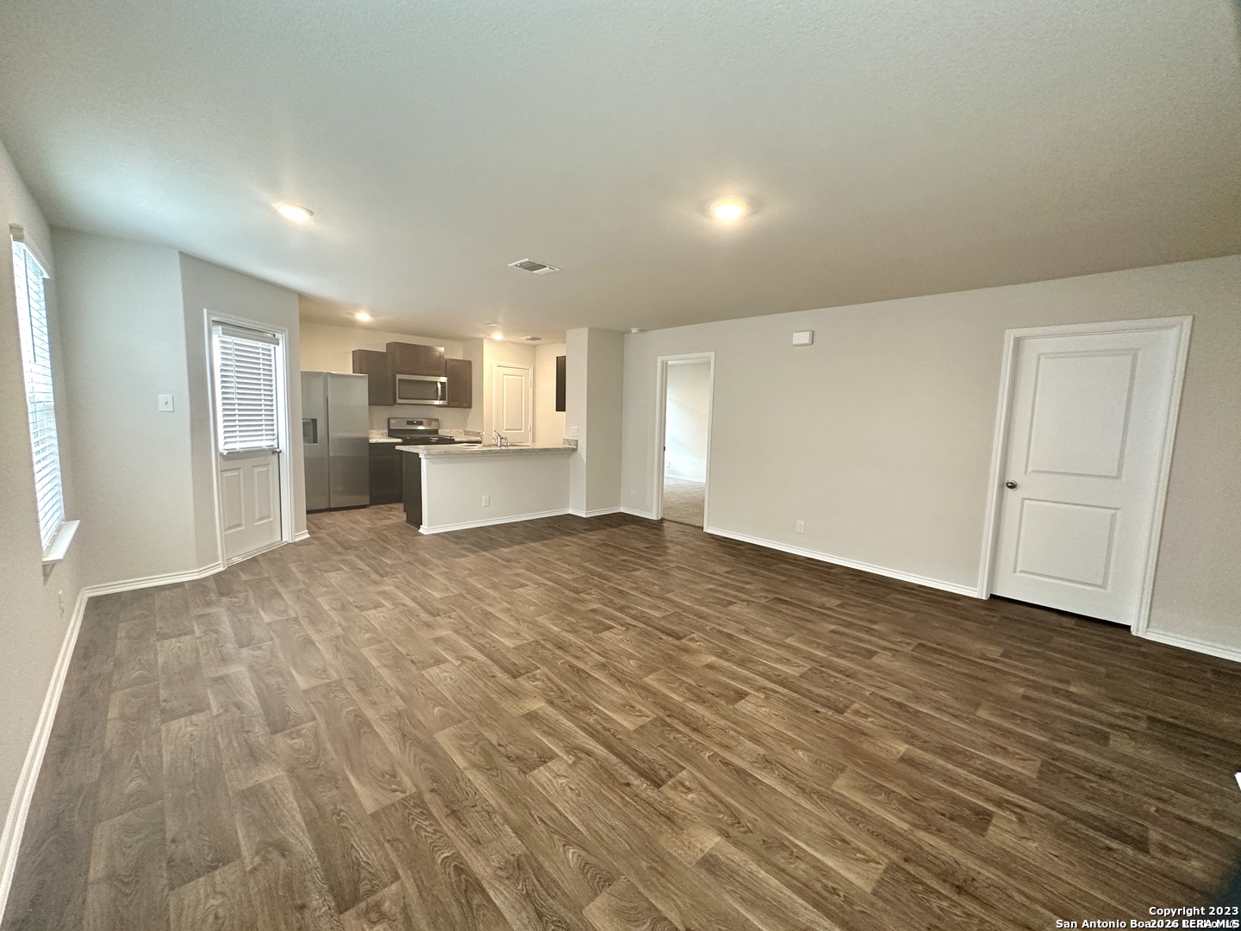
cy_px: 466
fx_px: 502
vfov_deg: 85.7
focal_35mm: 14
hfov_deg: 102.1
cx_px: 620
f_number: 2.2
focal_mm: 2.22
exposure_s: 1/60
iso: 250
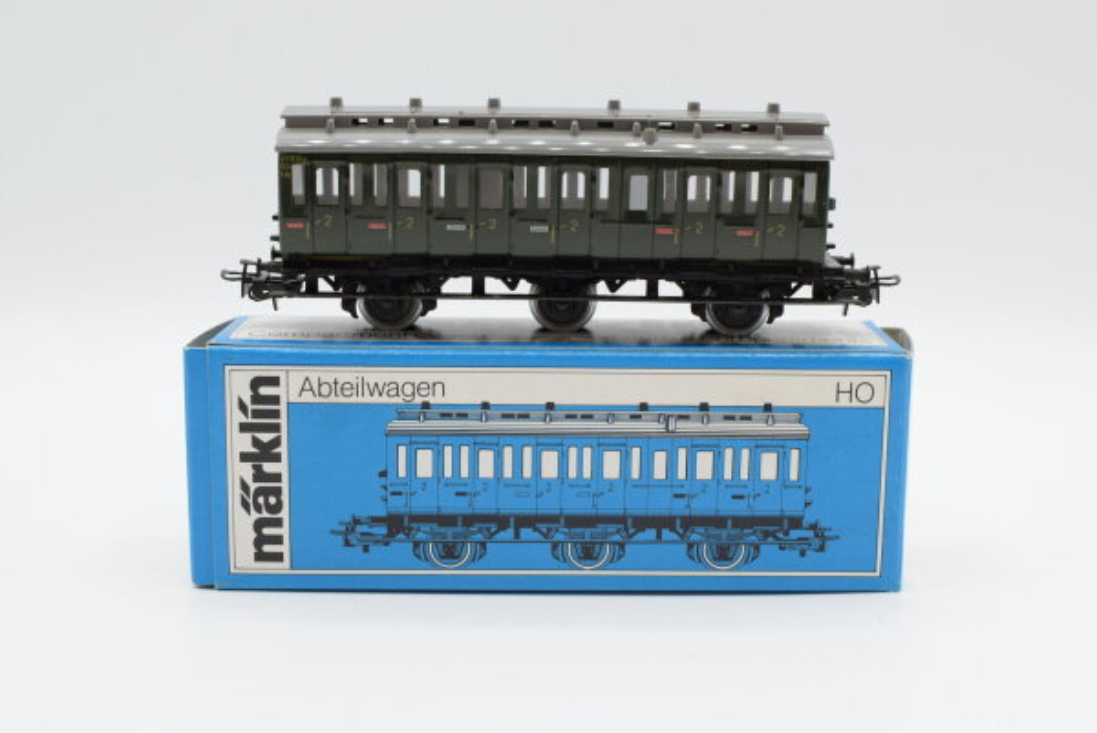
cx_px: 548
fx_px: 1601
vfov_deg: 25.8
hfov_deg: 37.8
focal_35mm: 52
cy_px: 366
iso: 400
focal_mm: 35
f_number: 8
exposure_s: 1/200
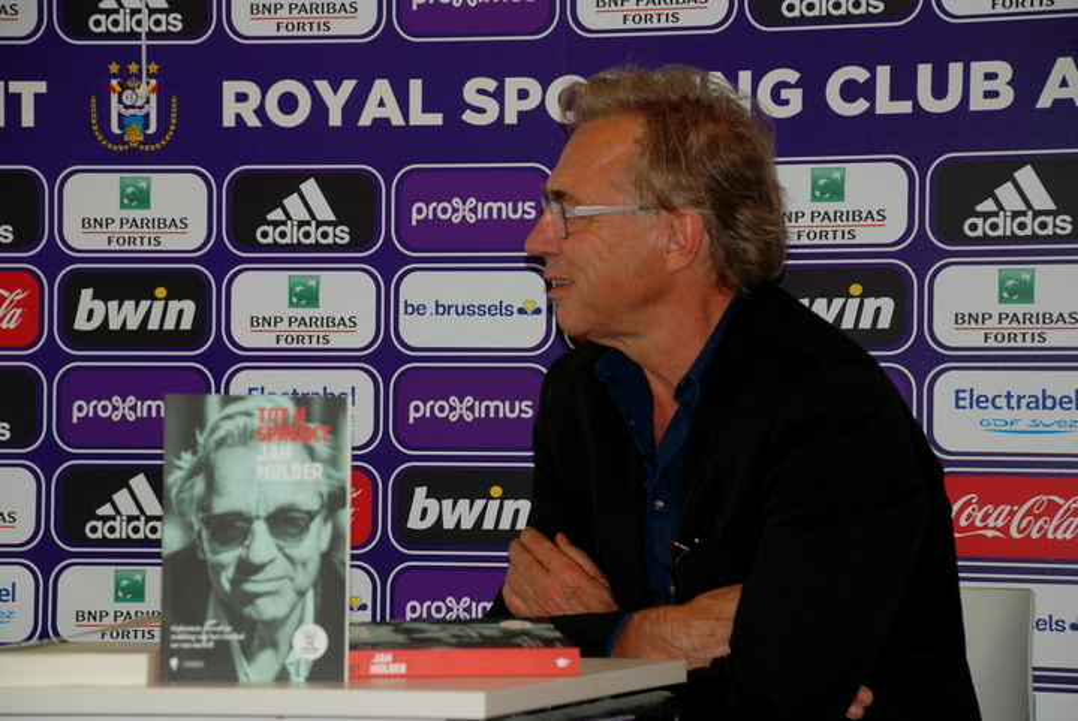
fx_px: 3823
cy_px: 360
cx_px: 539
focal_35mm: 128
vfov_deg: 10.8
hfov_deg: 16.1
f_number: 5.6
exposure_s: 1/60
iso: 320
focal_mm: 85
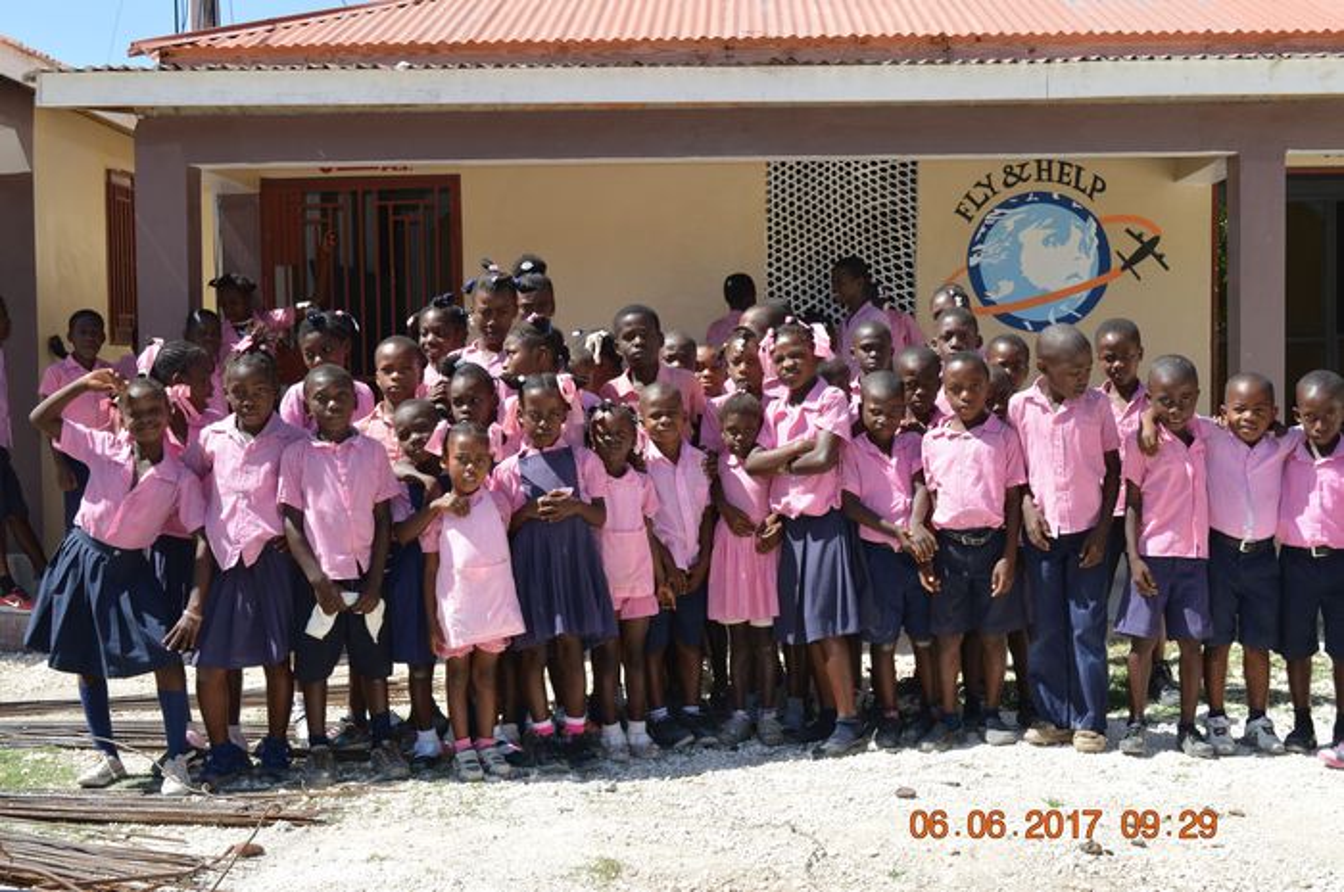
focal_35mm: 45
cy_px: 446
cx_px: 672
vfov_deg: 29.8
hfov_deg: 43.6
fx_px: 1678
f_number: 7.1
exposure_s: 1/200
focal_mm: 30
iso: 100
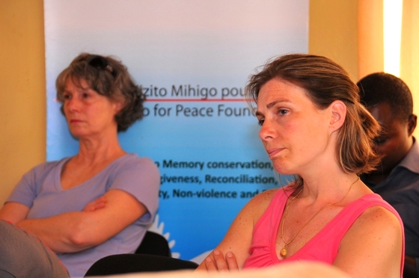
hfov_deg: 13.1
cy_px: 139
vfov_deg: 8.7
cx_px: 210
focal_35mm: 158
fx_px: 1831
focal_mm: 105
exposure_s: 1/100
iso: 400
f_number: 5.6
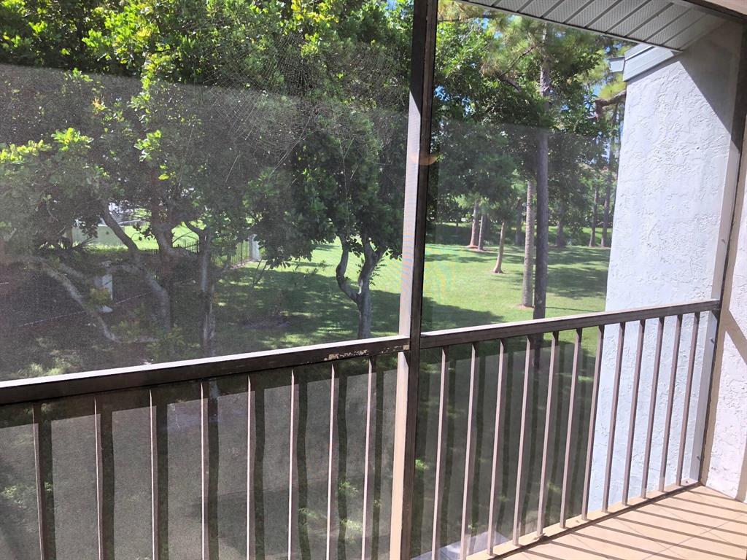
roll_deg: -2.7
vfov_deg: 49.7
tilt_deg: -7.5
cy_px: 280
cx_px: 374
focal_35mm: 28
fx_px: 604
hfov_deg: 63.4
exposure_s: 1/287
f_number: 1.8
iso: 20
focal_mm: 4
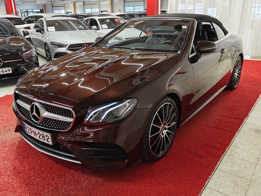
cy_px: 98
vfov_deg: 45.4
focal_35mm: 31
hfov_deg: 58.4
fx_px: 234
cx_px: 130
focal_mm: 5.59
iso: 64
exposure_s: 1/50
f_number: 1.8
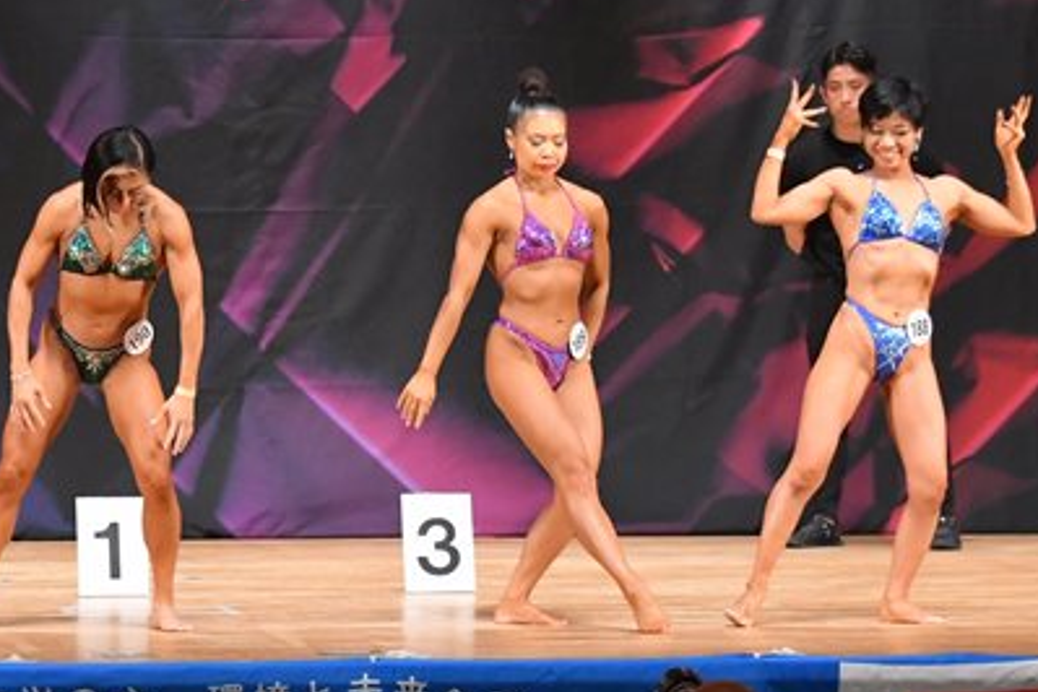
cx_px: 274
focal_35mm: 262
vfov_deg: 5.2
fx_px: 7554
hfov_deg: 7.9
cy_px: 276
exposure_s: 1/400
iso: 7200
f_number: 5.6
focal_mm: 90
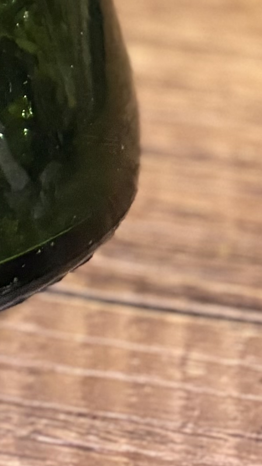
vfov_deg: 11.0
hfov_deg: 7.6
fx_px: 1876
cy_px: -781
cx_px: -291
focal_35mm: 152
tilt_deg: -39.8
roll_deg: +3.5
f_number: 1.6
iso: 640
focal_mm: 5.96
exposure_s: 1/30
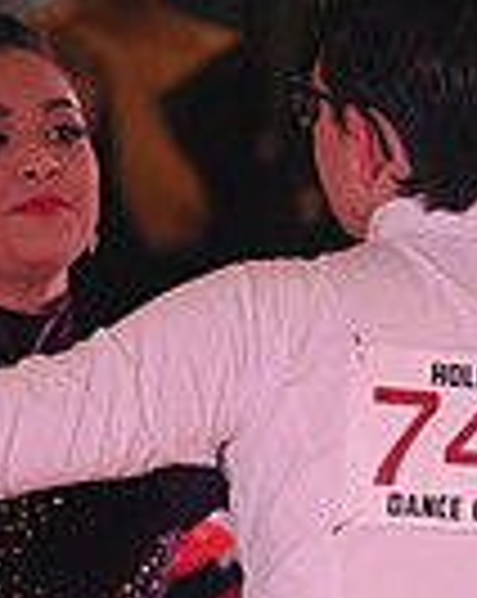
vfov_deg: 2.6
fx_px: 13053
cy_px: 940
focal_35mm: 738
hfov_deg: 2.1
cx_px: 173
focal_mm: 180
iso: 5000
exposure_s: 1/400
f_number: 4
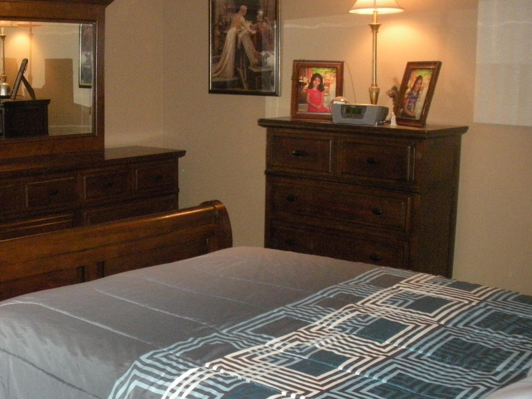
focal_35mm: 49
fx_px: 753
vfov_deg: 29.7
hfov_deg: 38.4
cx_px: 167
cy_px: 220
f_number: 3.5
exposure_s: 1/60
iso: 755
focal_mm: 6.3
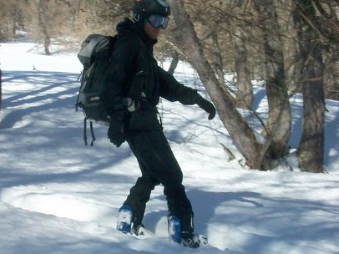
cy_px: 120
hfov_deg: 29.0
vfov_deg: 21.9
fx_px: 656
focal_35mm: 67
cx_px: 172
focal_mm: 5.7
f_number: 5.5
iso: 80
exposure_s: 1/500
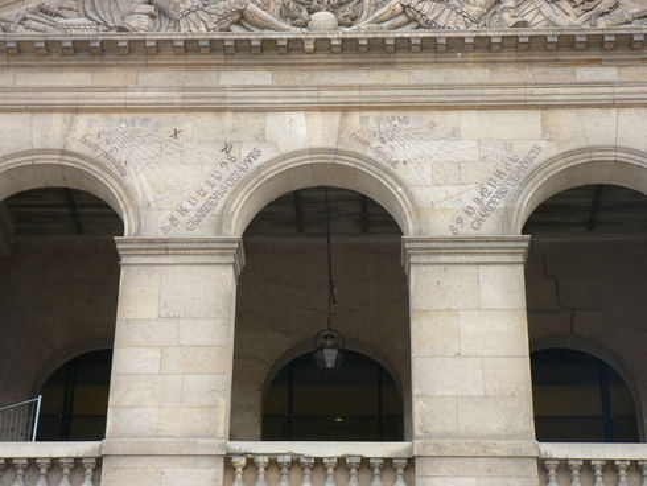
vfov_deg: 18.9
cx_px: 324
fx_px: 1459
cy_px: 243
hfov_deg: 25.0
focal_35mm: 78
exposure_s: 1/50
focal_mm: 13.4
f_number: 3.2
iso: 64
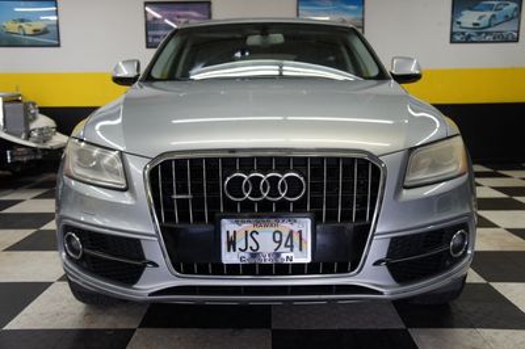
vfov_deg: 38.3
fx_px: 503
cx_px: 262
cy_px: 174
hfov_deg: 55.1
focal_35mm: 34
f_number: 4
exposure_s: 1/40
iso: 200
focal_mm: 23
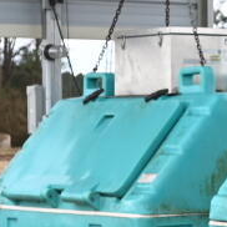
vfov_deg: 7.7
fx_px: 1684
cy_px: 74
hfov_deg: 7.5
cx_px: 392
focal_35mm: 227
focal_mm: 30
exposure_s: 1/30
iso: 160
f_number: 4
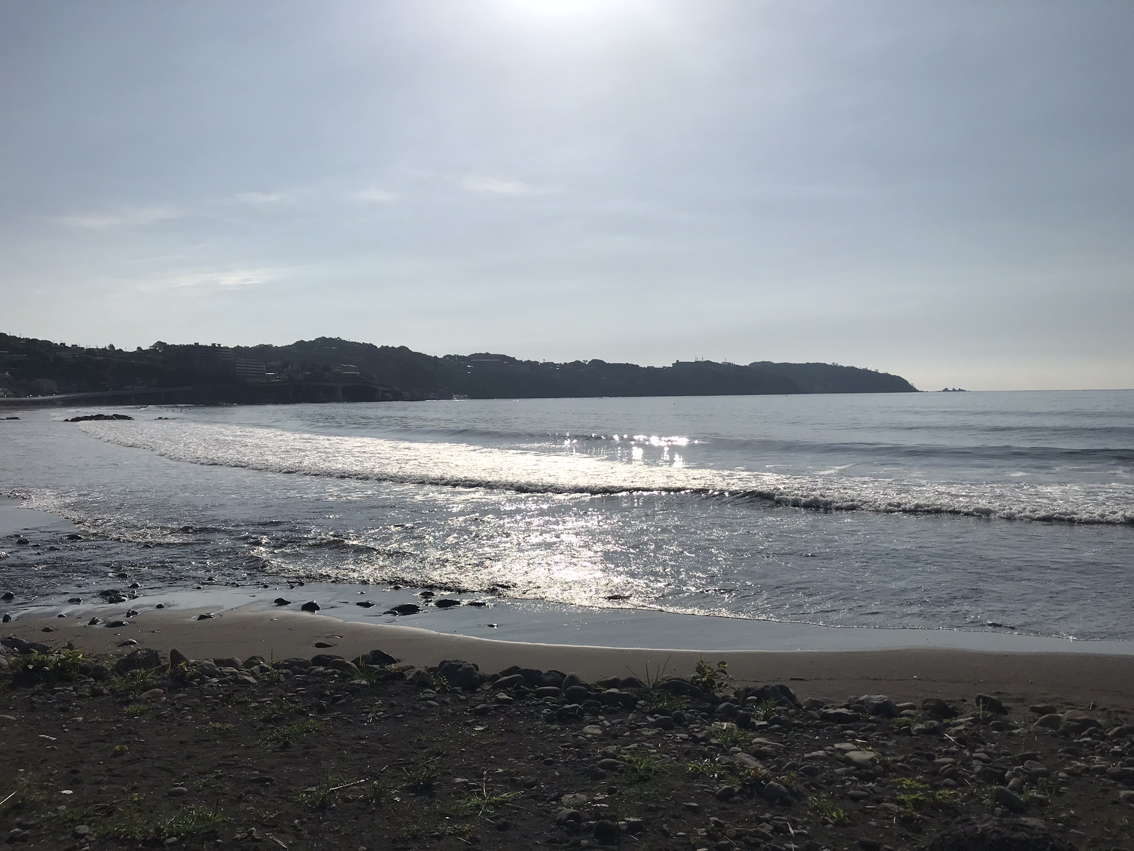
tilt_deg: +0.0
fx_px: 917
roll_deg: +0.7
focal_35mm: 28
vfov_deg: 49.7
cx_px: 567
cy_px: 426
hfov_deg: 63.4
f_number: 1.8
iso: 25
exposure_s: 1/16129
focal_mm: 3.99
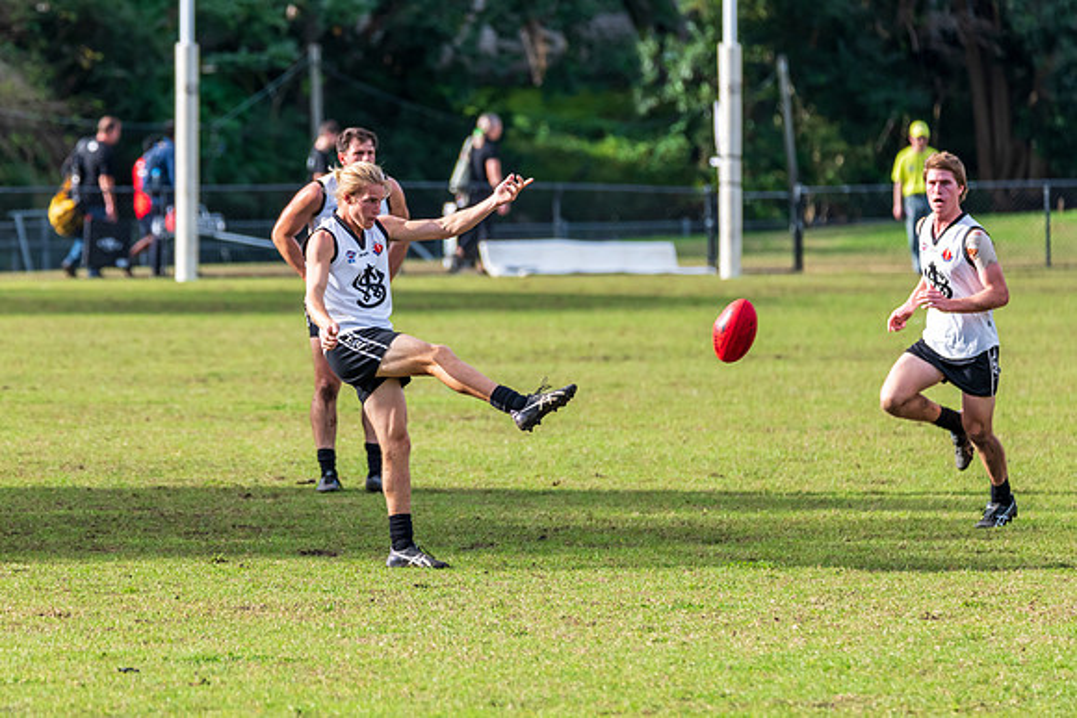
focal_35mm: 405
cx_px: 454
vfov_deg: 3.4
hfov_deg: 5.1
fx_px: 12116
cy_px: 352
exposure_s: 1/1250
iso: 800
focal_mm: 350
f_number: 6.3
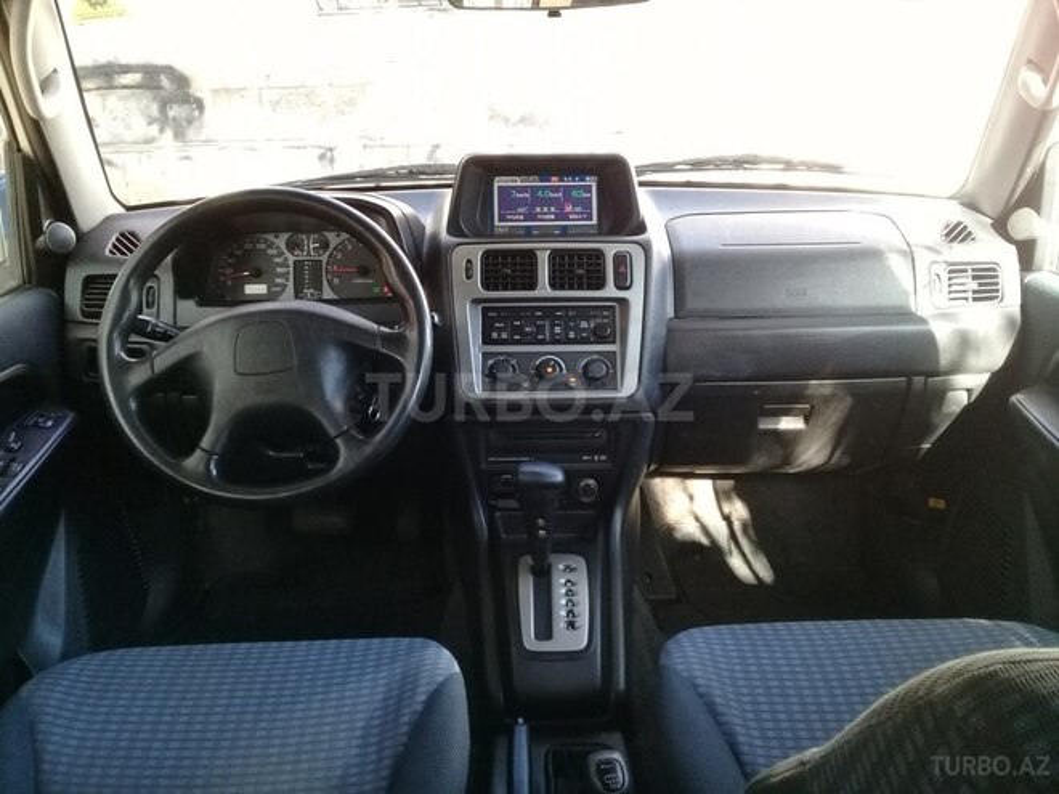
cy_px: 397
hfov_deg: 58.4
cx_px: 530
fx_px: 948
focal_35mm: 31
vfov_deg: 45.4
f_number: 2.2
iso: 125
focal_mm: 3.3
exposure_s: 1/33
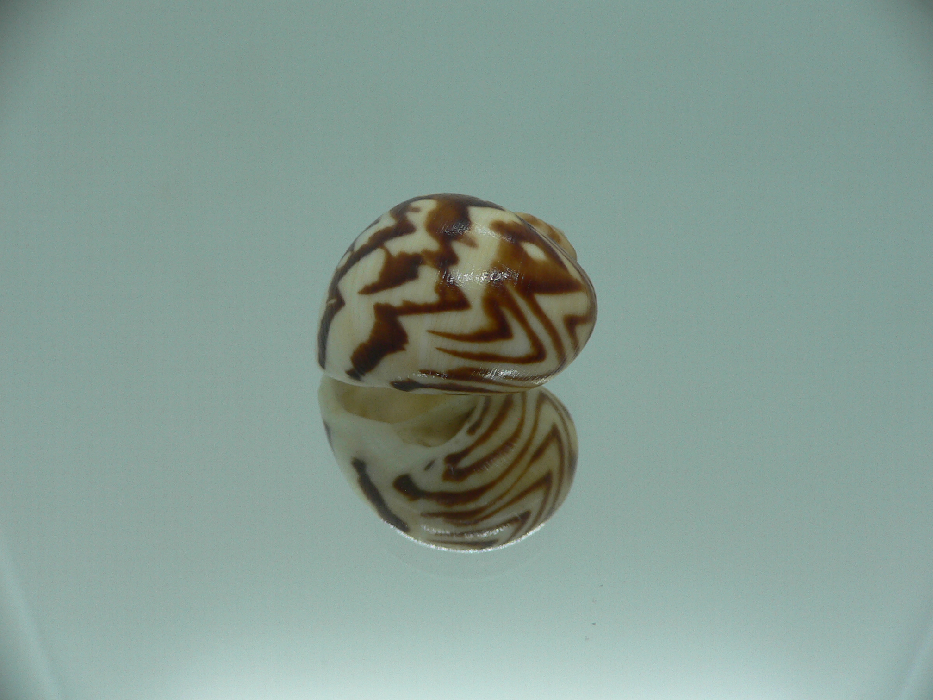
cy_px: 350
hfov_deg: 52.6
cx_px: 466
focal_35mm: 35
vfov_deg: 40.7
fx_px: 943
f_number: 2.8
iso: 80
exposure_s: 1/60
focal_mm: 4.6
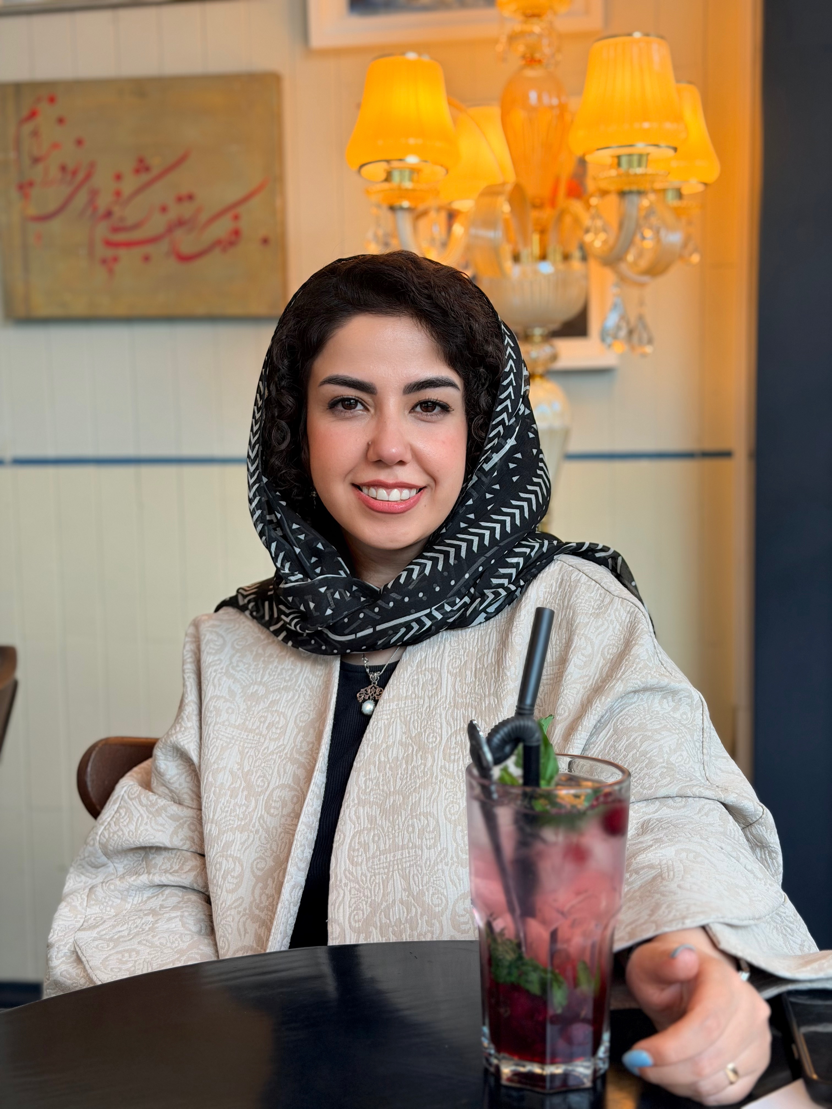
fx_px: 1538
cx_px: 416
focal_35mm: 48
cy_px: 554
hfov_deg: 30.3
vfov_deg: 39.7
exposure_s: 1/228
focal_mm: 6.76
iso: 160
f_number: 1.78
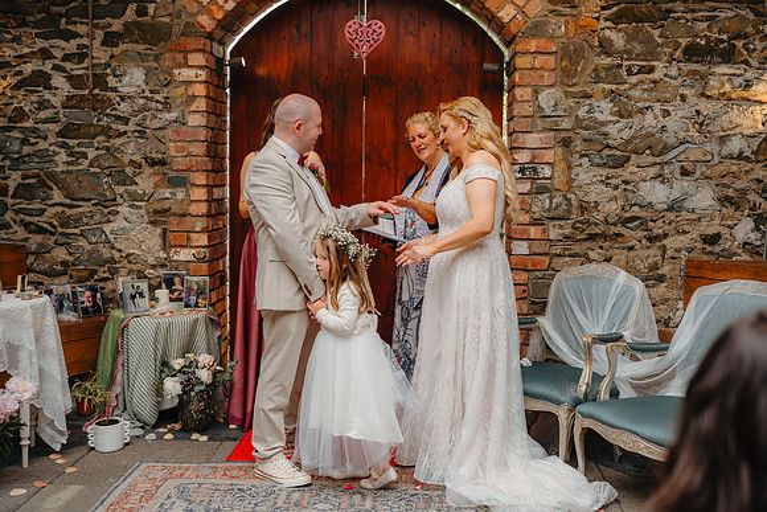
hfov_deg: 51.2
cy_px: 245
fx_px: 801
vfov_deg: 35.4
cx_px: 393
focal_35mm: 38
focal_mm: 35
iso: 100
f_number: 2.5
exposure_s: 1/200
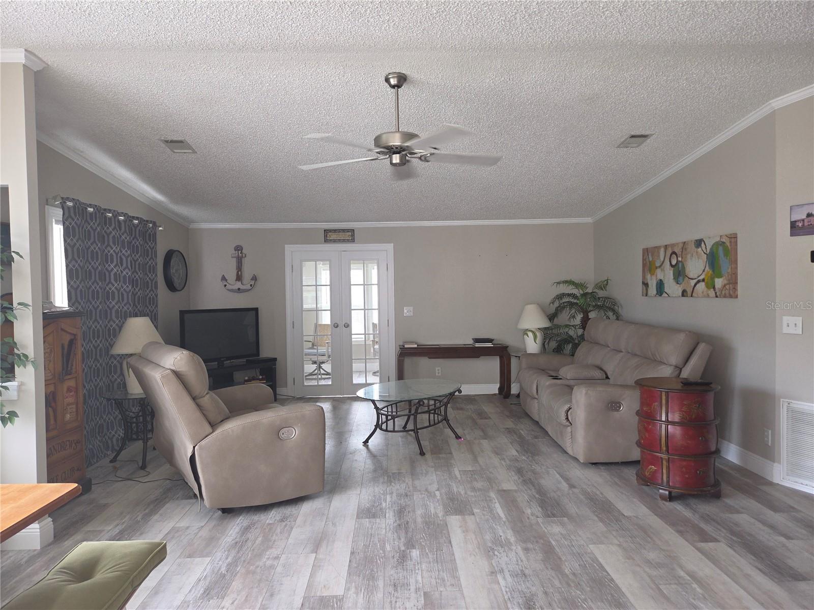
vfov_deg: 58.9
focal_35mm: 23
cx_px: 407
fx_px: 541
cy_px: 305
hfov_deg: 73.9
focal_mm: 5.4
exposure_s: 1/60
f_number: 1.8
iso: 125
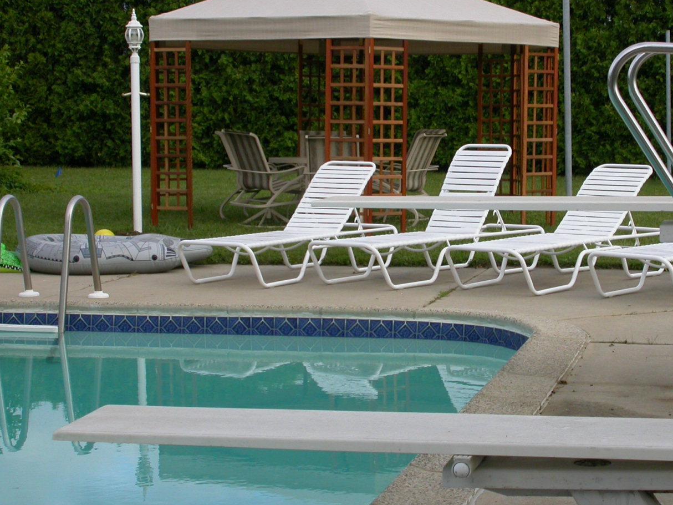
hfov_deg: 22.4
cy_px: 228
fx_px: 1691
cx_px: 435
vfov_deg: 17.0
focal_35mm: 87
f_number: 5.8
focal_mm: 13.8
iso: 100
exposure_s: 1/241
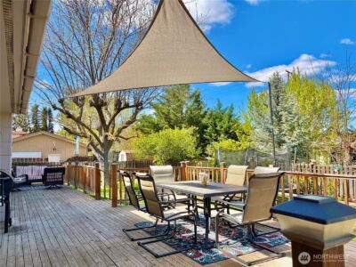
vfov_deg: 53.1
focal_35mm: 26
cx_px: 178
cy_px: 134
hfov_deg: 67.3
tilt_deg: +2.9
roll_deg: +2.2
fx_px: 267
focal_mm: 5.96
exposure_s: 1/2141
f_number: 1.6
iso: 50
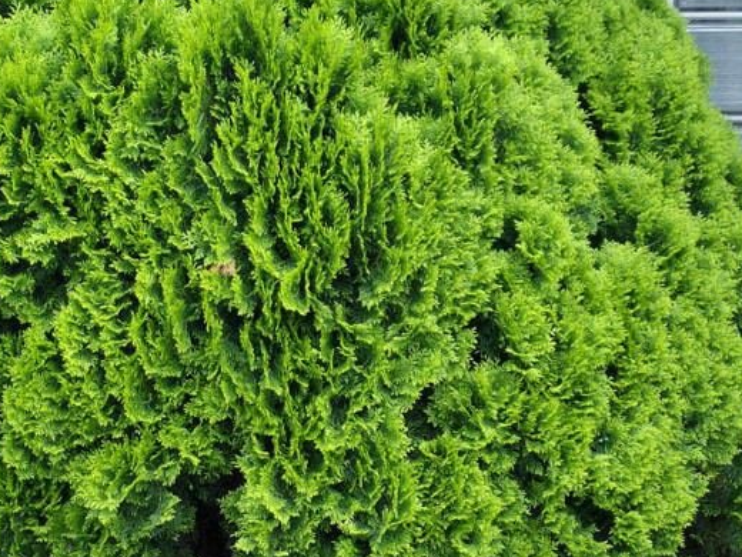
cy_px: 290
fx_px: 3923
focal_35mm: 183
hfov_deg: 10.8
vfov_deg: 8.1
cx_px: 243
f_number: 5.2
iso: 177
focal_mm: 18.6
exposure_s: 1/125
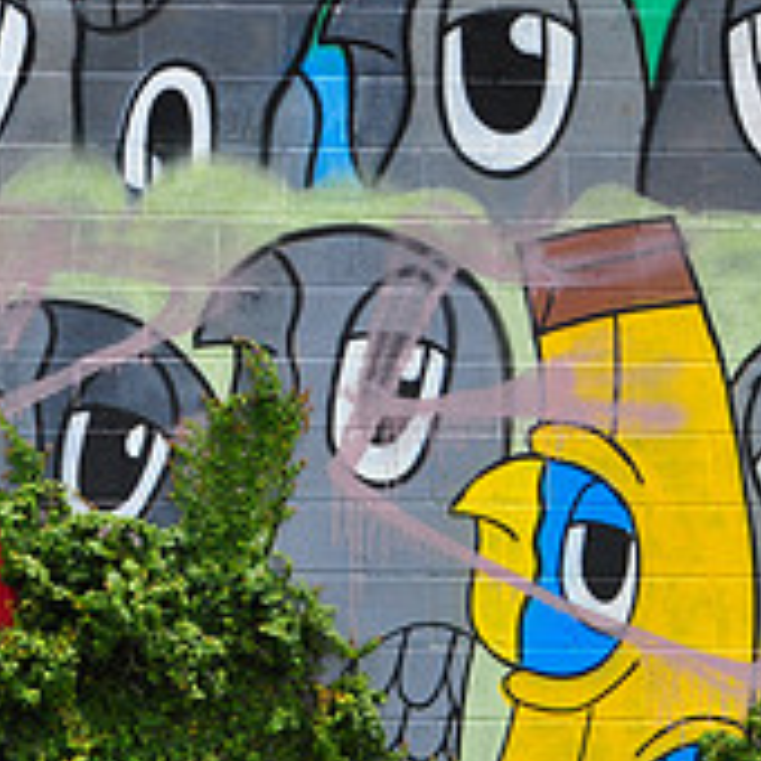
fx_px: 6044
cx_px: 0
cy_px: 226
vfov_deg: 7.2
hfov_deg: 7.2
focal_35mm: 243
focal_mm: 56
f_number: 18
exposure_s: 1/125
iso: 320
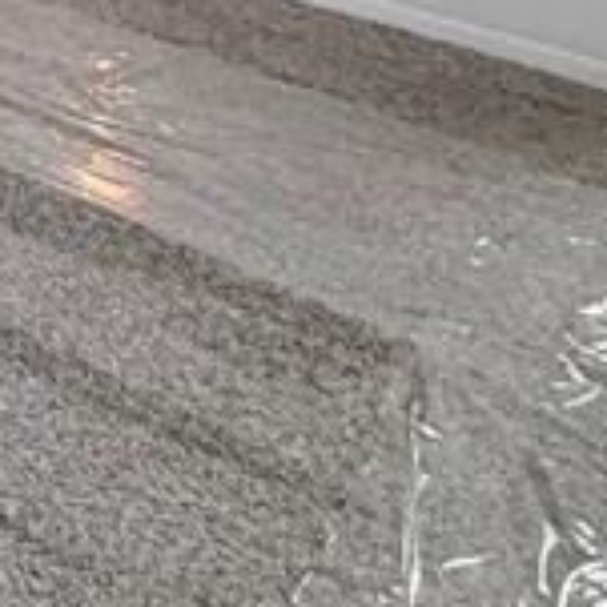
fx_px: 1666
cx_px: -619
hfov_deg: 16.0
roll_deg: +0.0
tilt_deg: -2.6
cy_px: -651
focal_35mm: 84
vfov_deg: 15.7
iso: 250
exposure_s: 1/60
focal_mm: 2.22
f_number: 2.2
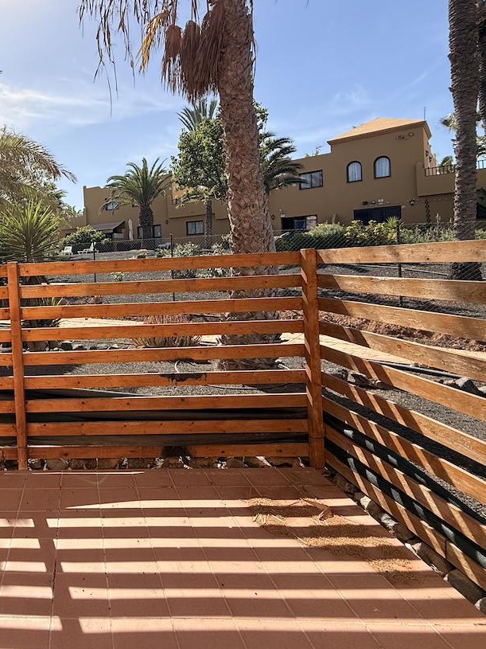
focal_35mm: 22
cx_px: 49
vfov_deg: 75.8
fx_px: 412
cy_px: 268
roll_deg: +3.2
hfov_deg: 53.4
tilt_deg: -0.8
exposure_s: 1/1167
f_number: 2.2
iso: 64
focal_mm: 2.22
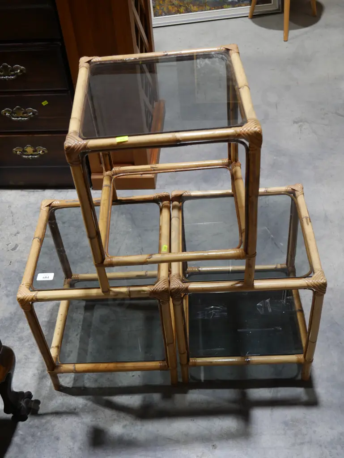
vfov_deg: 44.8
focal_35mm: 42
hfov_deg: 34.4
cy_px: 229
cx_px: 172
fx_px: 556
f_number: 4.6
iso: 500
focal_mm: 21
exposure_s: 1/60
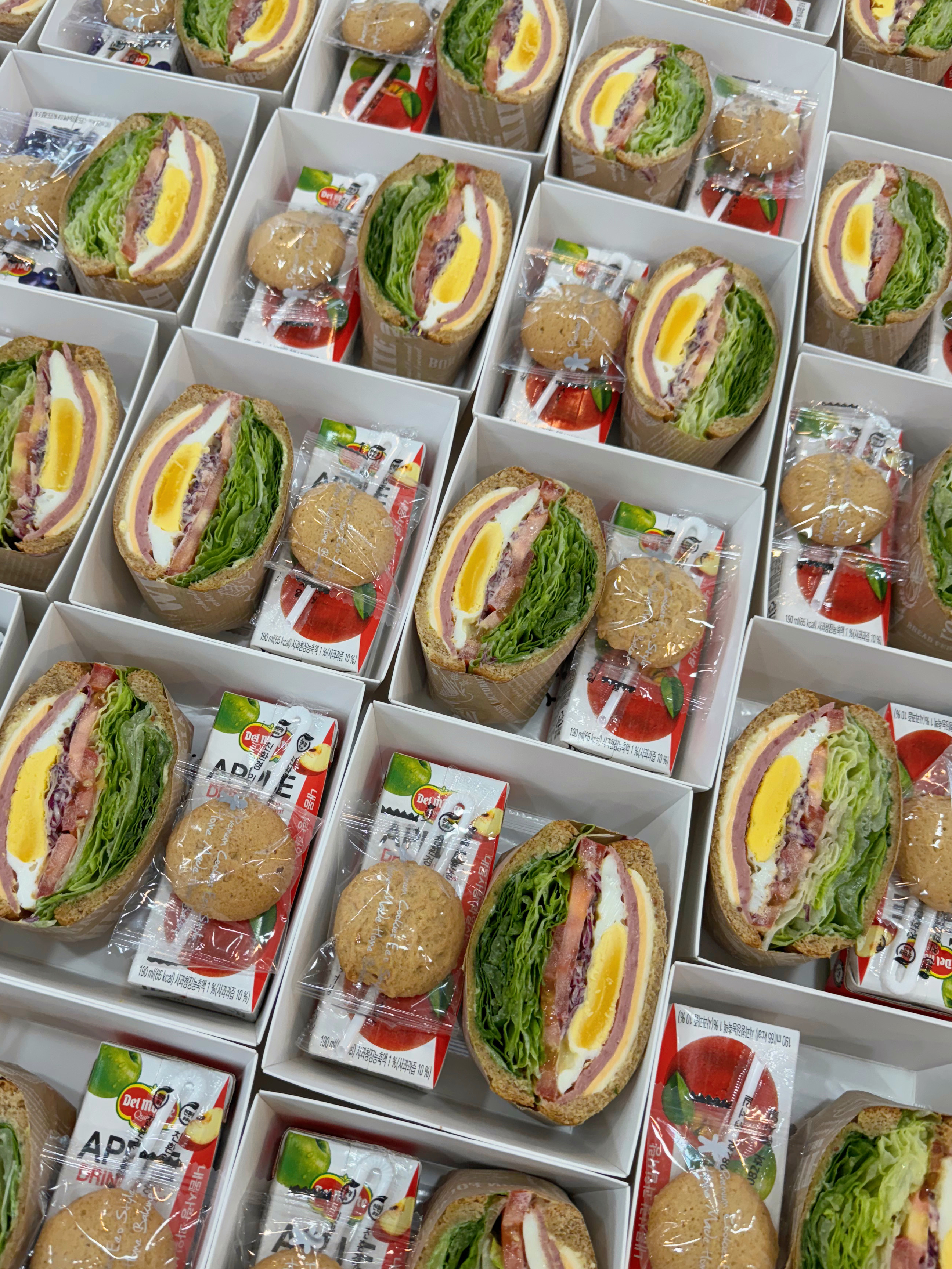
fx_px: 1027
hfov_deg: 49.6
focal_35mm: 28
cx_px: 405
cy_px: 683
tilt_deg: -67.7
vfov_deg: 63.4
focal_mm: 6.86
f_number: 1.78
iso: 125
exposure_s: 1/120
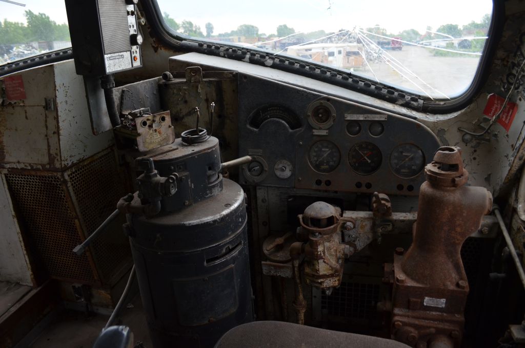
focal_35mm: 27
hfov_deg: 67.5
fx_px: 393
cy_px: 174
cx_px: 262
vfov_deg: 47.7
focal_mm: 18
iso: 640
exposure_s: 1/320
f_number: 4.5
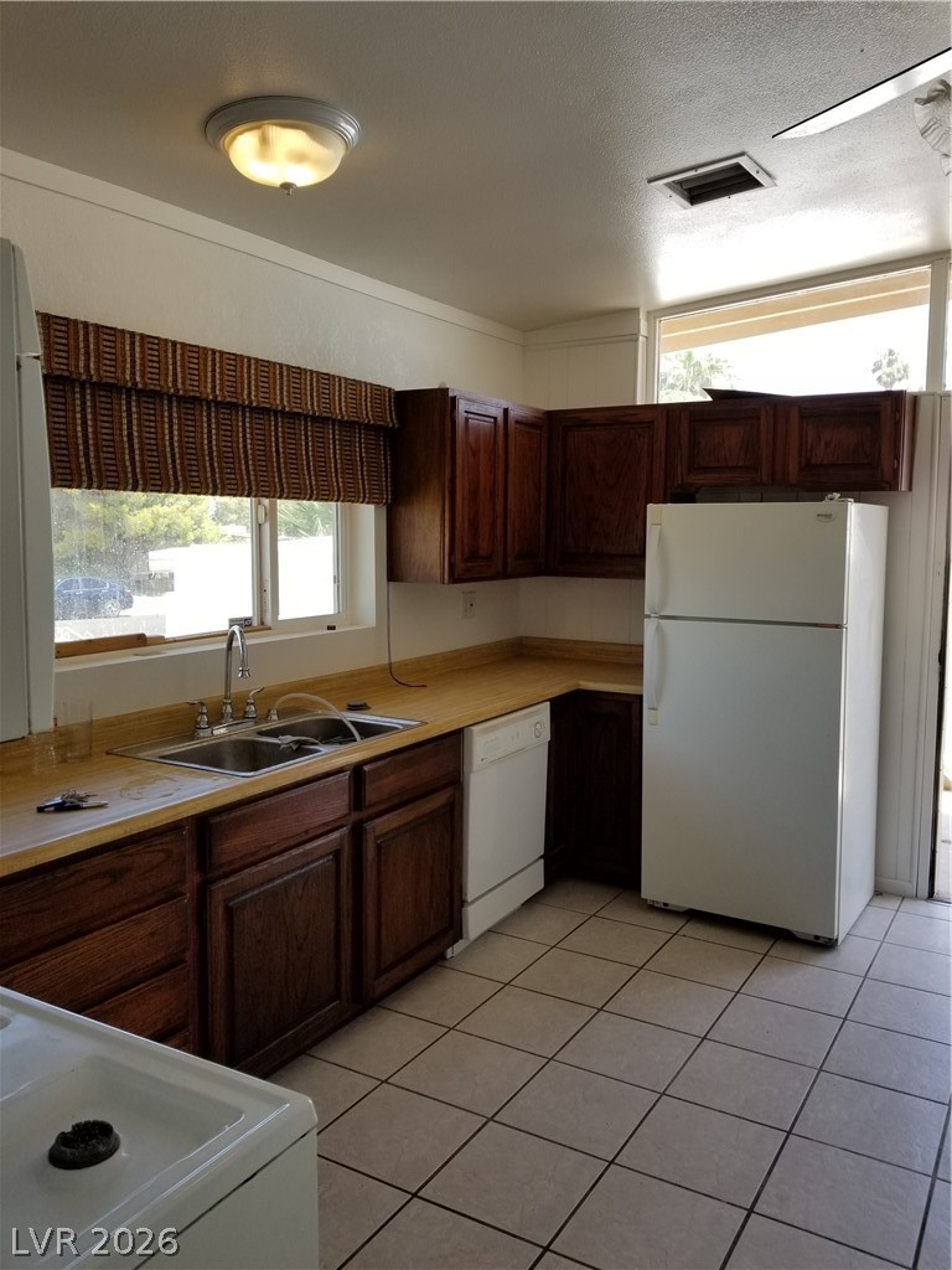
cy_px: 635
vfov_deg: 67.3
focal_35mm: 26
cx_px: 476
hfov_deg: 53.1
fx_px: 953
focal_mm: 4.25
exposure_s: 1/356
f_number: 1.7
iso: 50
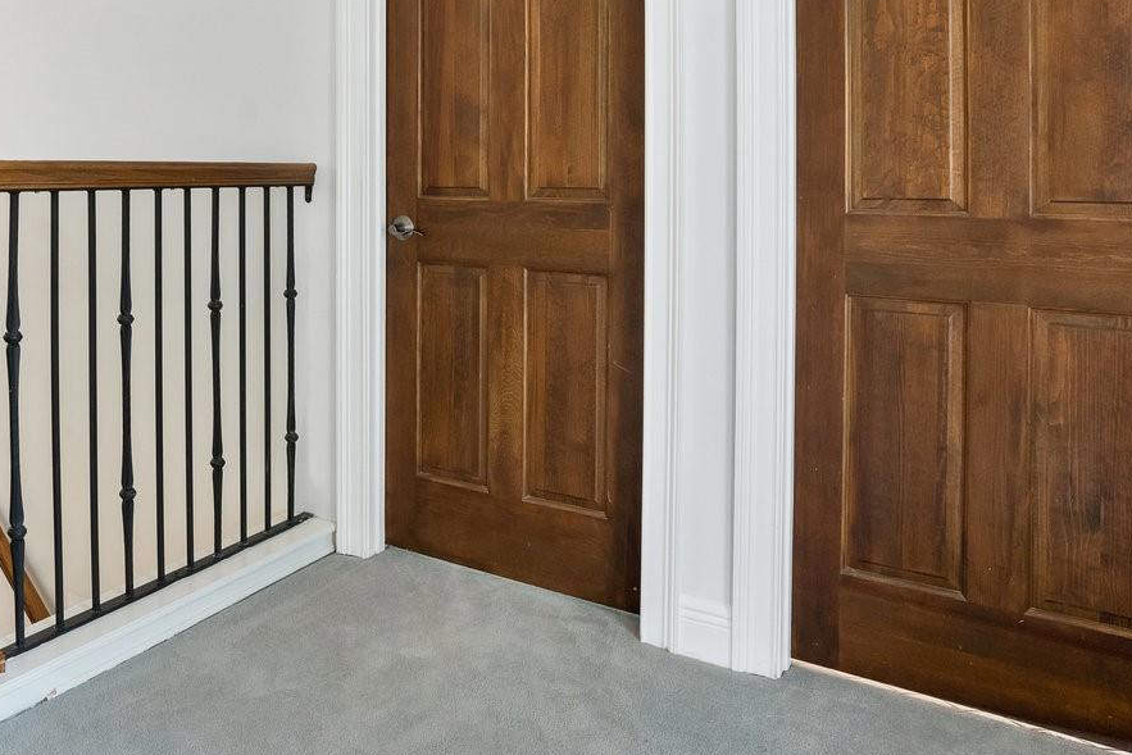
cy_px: 183
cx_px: 317
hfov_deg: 60.9
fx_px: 912
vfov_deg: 43.4
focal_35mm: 29
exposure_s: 1/30
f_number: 8
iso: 4000
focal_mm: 16
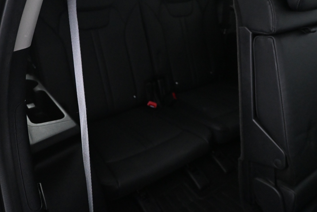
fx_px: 282
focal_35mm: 32
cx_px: 155
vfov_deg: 40.7
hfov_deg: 58.7
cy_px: 74
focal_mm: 16
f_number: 3.5
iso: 5600
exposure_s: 1/25
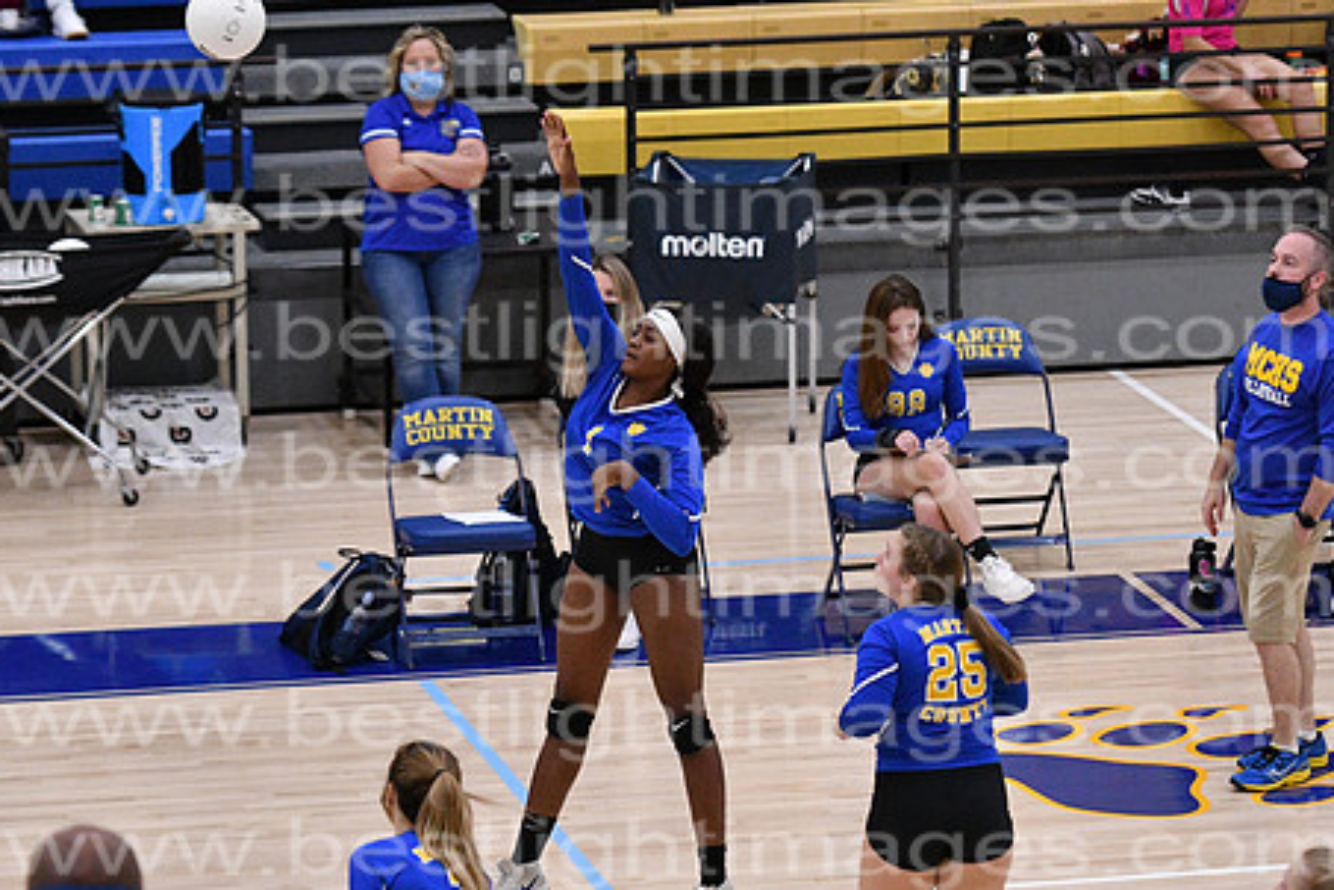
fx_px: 7471
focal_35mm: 202
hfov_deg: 10.2
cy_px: 532
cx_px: 671
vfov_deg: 6.8
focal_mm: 105
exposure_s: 1/1250
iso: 6400
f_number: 3.2
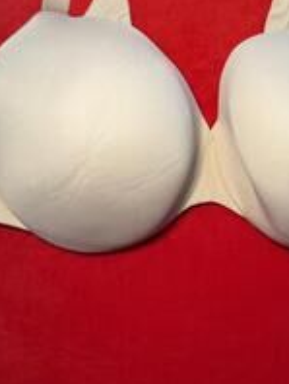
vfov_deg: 39.6
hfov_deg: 31.2
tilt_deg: -74.8
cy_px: 80
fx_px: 511
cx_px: 208
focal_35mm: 46
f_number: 1.78
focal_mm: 6.76
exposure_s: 1/60
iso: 160
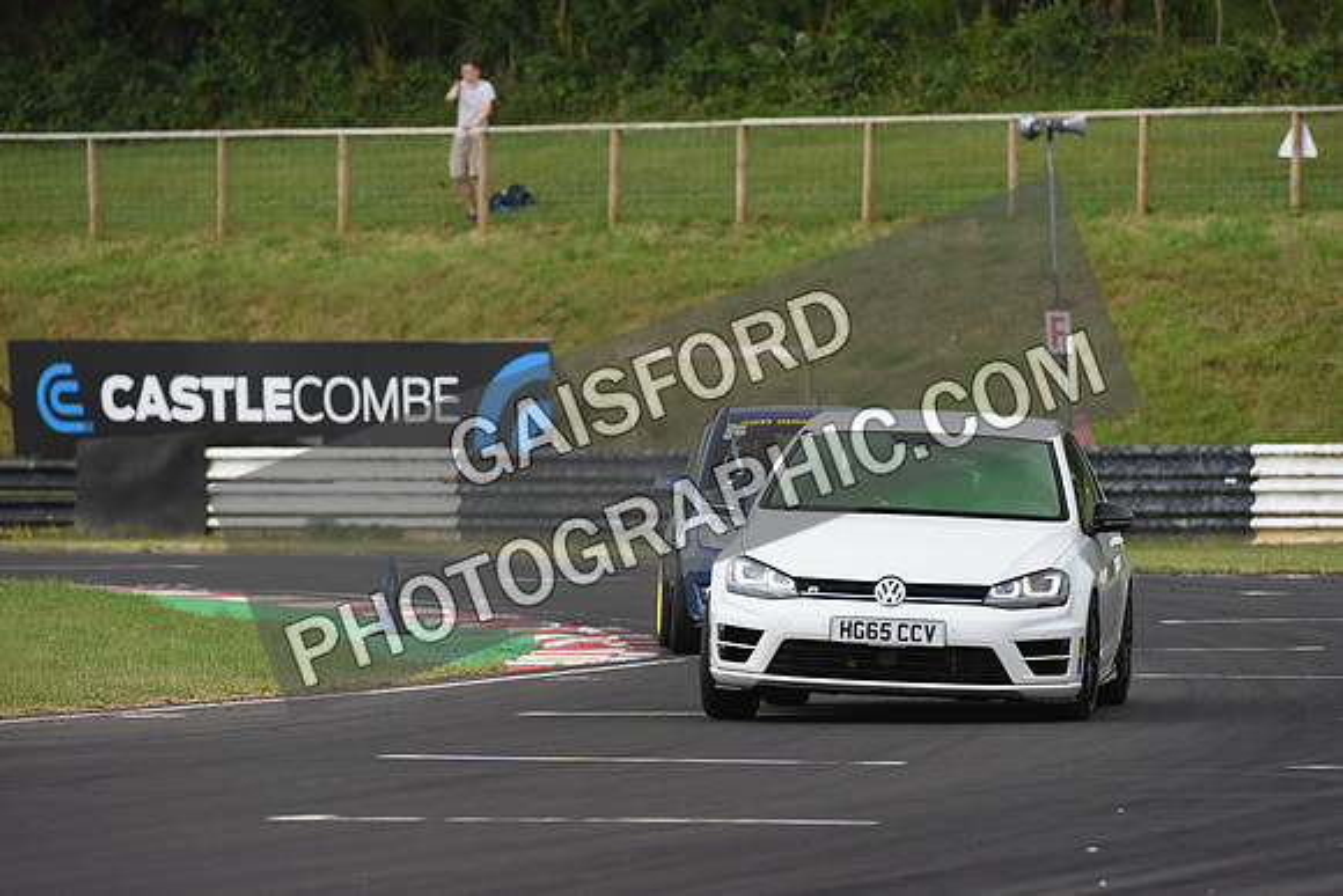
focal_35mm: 400
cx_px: 672
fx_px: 14925
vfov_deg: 3.4
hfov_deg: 5.2
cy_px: 448
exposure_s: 1/1000
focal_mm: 400
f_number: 7.1
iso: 1600
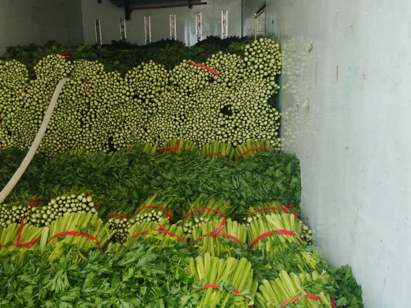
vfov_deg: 41.8
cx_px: 148
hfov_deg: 53.2
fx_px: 404
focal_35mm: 34
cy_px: 158
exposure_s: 1/100
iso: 137
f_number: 1.88
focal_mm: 4.82
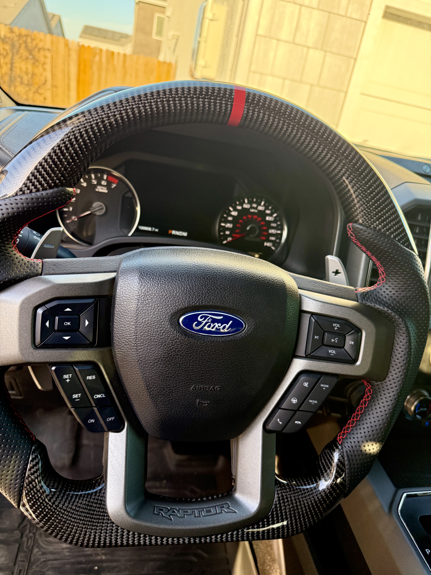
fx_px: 398
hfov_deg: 56.8
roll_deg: -12.0
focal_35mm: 24
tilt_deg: -23.8
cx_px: 216
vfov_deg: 71.6
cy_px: 288
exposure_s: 1/230
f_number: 1.78
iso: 200
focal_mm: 6.76
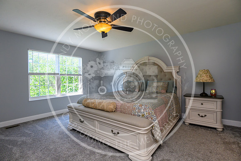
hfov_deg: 93.3
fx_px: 114
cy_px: 80
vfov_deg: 70.5
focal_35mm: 17
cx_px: 120
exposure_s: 1/320
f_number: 5.6
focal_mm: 17
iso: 1800
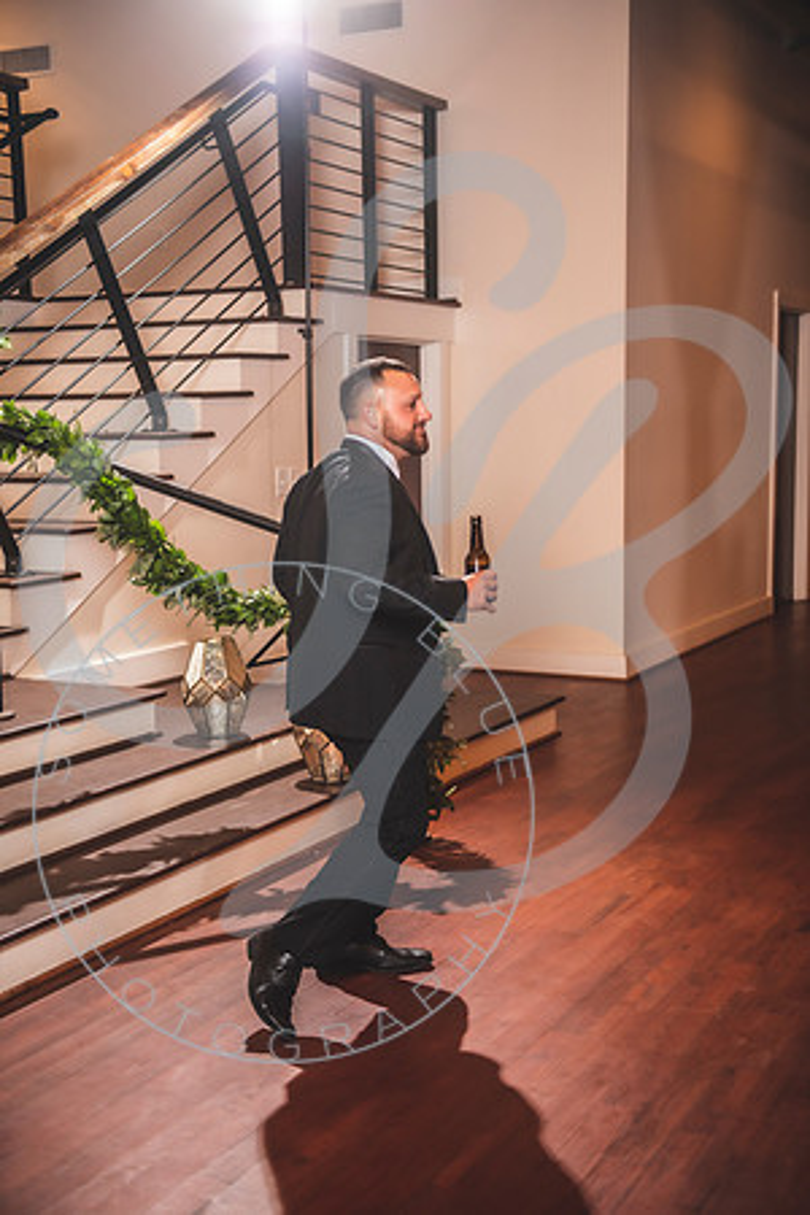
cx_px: 405
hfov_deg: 28.1
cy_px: 608
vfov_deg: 41.1
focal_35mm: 48
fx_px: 1620
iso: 400
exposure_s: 1/160
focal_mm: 48
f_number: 2.8
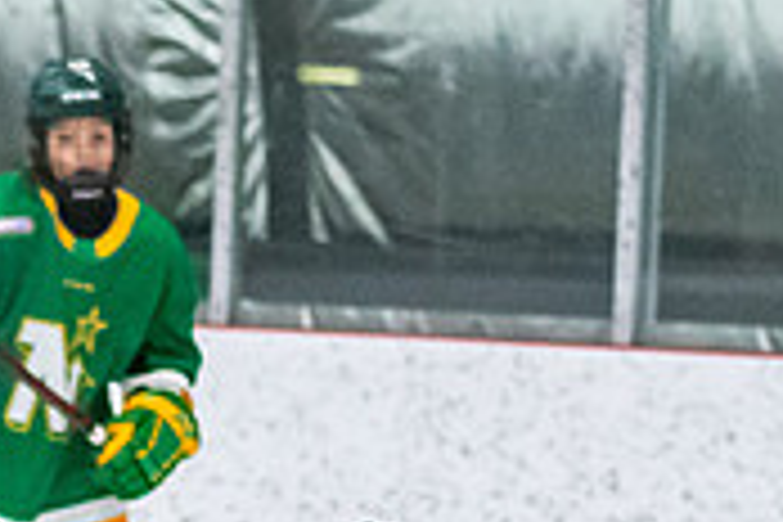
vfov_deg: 3.3
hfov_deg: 5.0
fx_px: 8939
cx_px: -238
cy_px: 670
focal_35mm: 411
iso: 4000
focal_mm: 70
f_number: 2.8
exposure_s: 1/800
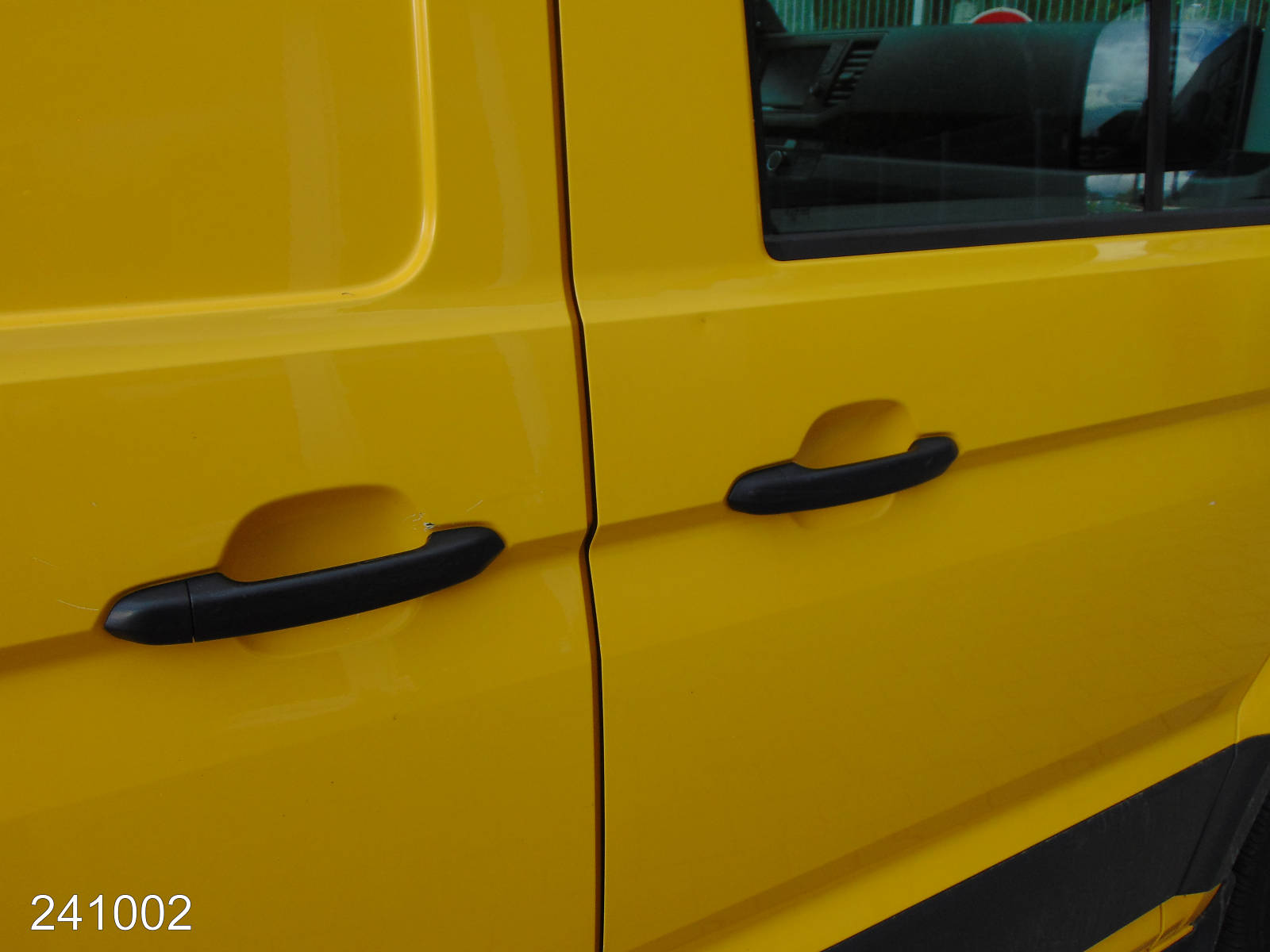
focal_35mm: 30
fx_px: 1101
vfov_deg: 46.8
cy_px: 476
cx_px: 635
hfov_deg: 60.0
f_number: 3.1
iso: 80
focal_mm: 5.4
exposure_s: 1/80
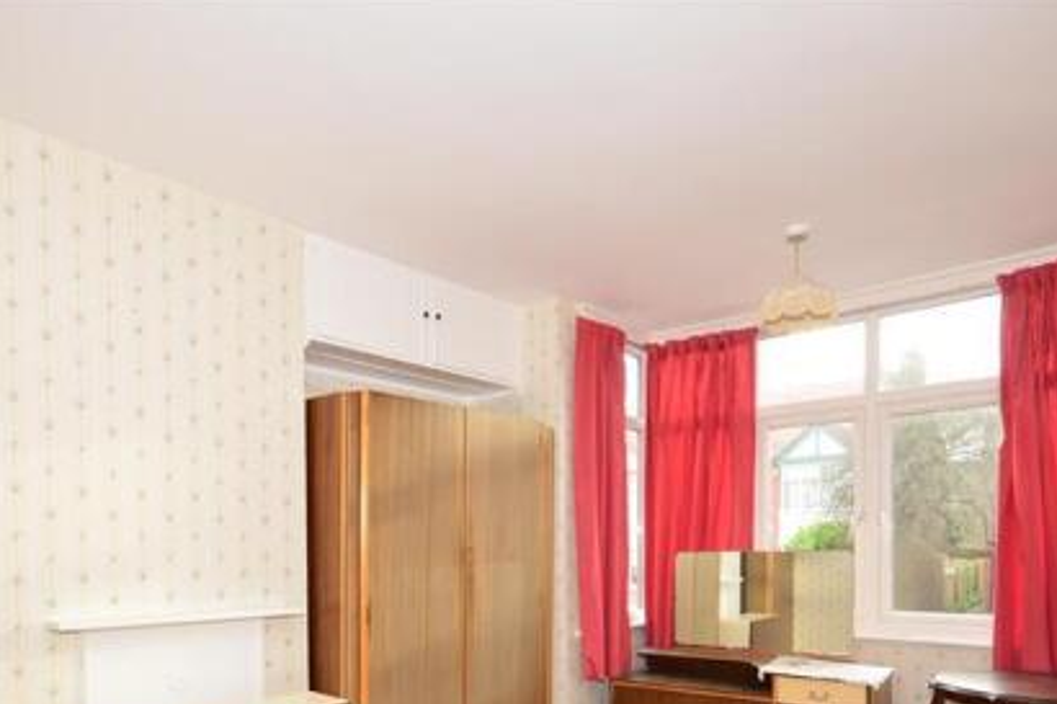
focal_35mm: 24
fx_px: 704
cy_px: 553
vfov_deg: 50.2
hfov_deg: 73.7
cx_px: 513
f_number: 5.6
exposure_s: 1/20
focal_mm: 10
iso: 400
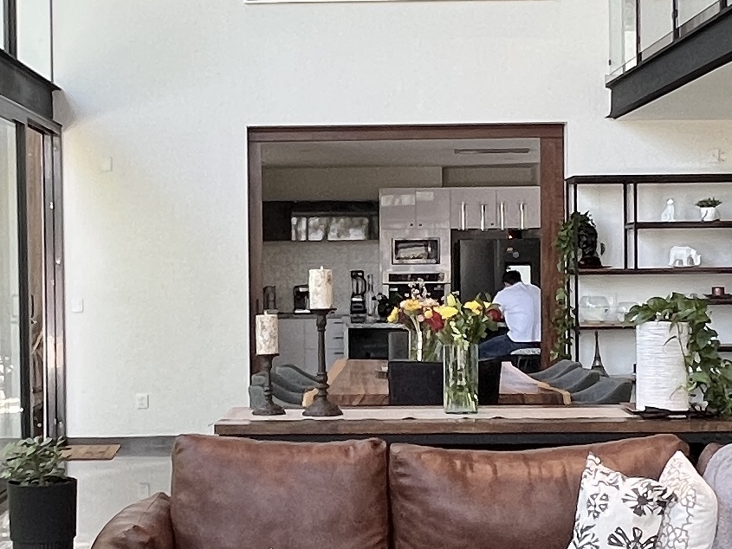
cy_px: 301
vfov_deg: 23.6
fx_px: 1311
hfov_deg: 31.1
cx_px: 311
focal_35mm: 62
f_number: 1.8
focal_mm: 1.57
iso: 64
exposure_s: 1/99
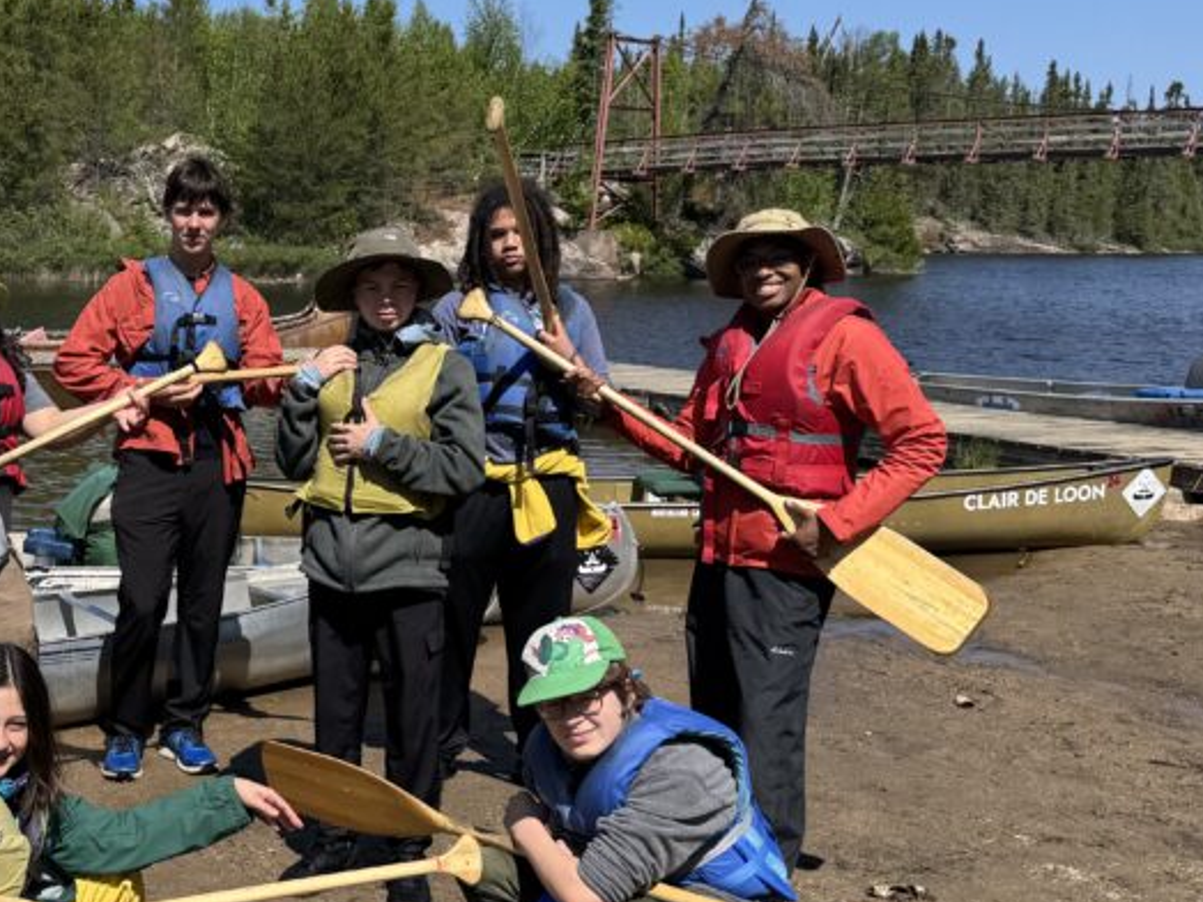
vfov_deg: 30.8
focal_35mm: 47
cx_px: 173
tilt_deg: -9.3
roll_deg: +0.3
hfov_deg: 38.3
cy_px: 495
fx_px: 1633
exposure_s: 1/3802
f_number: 1.78
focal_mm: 6.76
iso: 80
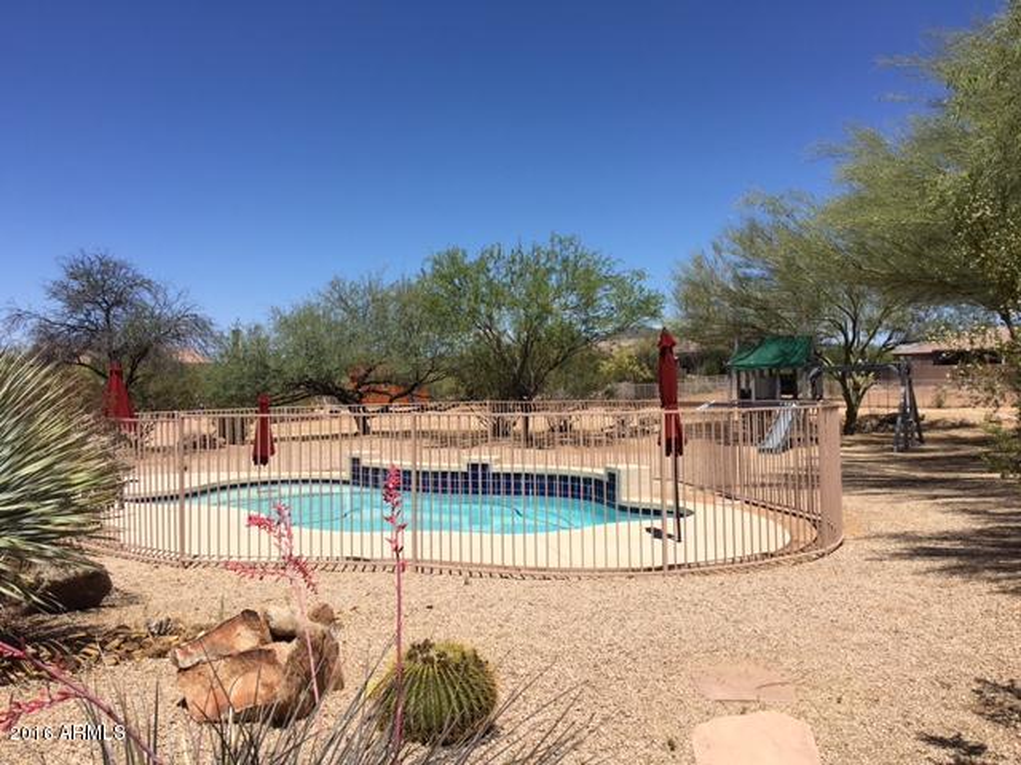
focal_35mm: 29
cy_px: 382
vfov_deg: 48.2
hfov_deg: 61.7
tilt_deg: +1.2
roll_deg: +1.3
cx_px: 510
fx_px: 855
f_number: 2.2
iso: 25
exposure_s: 1/2198
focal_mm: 4.15
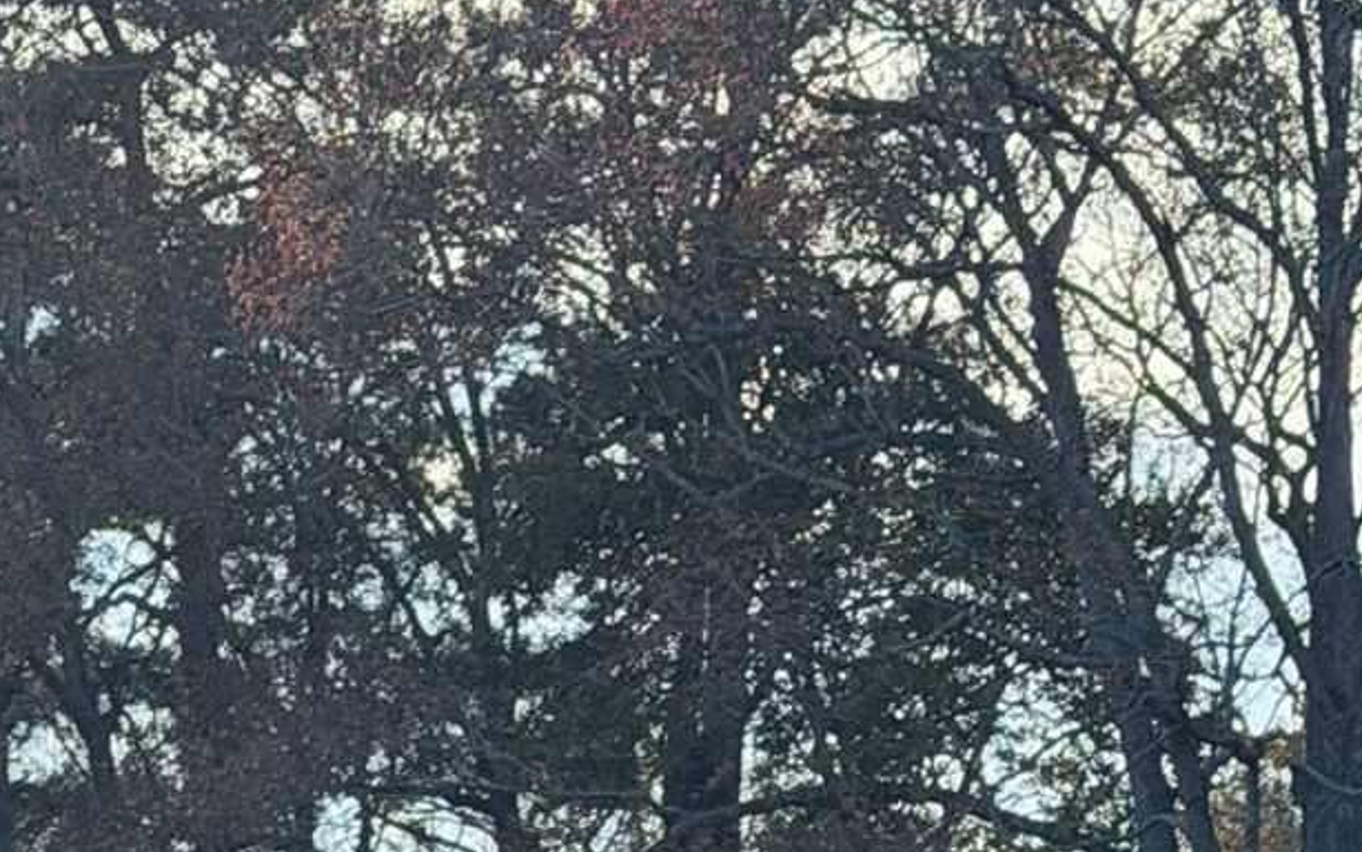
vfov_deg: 6.5
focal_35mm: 191
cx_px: 348
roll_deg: -0.2
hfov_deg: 10.9
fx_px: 7091
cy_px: 2212
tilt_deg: -5.0
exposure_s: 1/1222
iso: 80
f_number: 1.78
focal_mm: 6.76
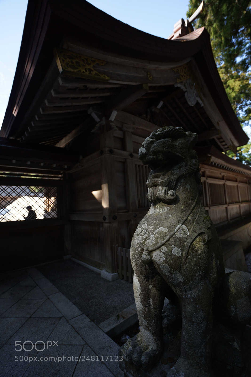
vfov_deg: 96.7
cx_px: 126
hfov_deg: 73.8
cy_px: 188
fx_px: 167
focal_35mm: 16
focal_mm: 16
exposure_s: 1/160
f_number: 4
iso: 100
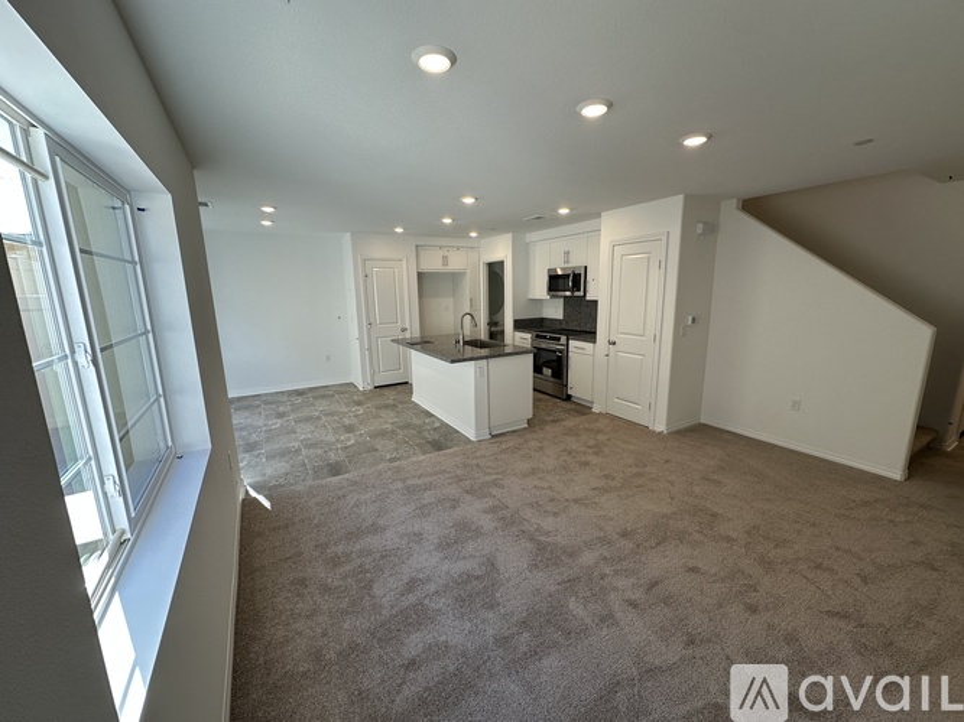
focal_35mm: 14
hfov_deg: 102.1
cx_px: 482
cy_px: 361
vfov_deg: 85.7
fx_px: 390
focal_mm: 2.22
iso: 80
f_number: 2.2
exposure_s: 1/120
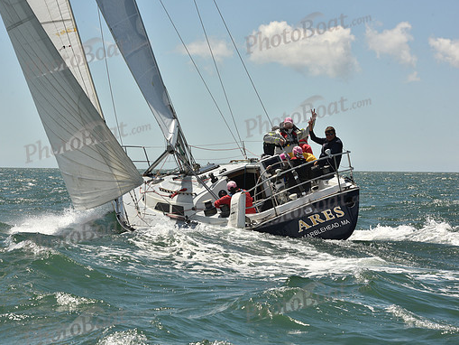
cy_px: 174
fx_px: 1684
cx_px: 198
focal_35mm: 127
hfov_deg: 15.5
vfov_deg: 11.7
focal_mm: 116
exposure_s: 1/800
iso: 320
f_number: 13
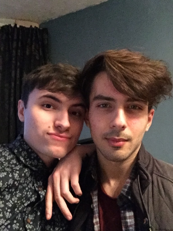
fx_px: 207
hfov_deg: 45.4
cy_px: 116
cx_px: 86
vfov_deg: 58.4
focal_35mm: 31
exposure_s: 1/17
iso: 1250
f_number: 2.2
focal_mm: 2.65
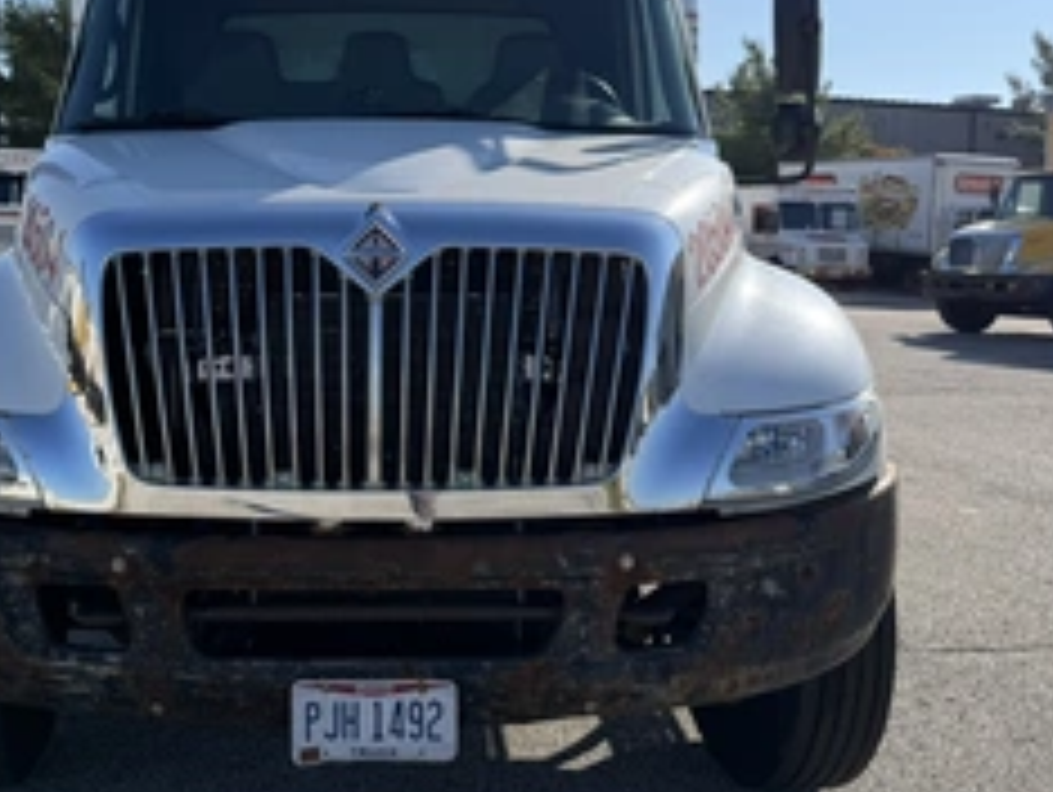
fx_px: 1248
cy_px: 238
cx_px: 400
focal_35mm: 41
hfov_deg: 45.4
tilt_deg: -1.5
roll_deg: -3.2
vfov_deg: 34.7
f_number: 1.78
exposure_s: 1/4975
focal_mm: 6.76
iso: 80
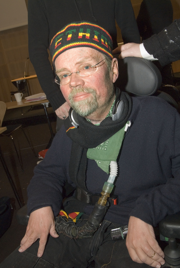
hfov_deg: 34.3
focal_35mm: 39
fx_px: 292
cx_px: 90
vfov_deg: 49.5
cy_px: 134
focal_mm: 26
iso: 800
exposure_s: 1/30
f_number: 8
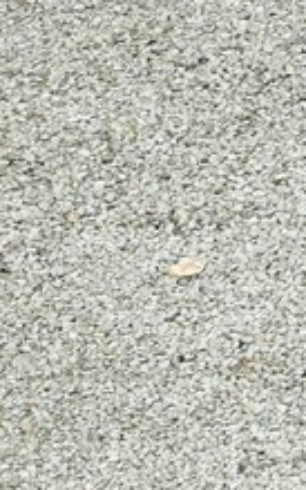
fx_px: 3800
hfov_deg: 4.3
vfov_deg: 7.2
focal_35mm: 285
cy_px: -318
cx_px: 1224
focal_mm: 34
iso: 280
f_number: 5.6
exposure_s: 1/250
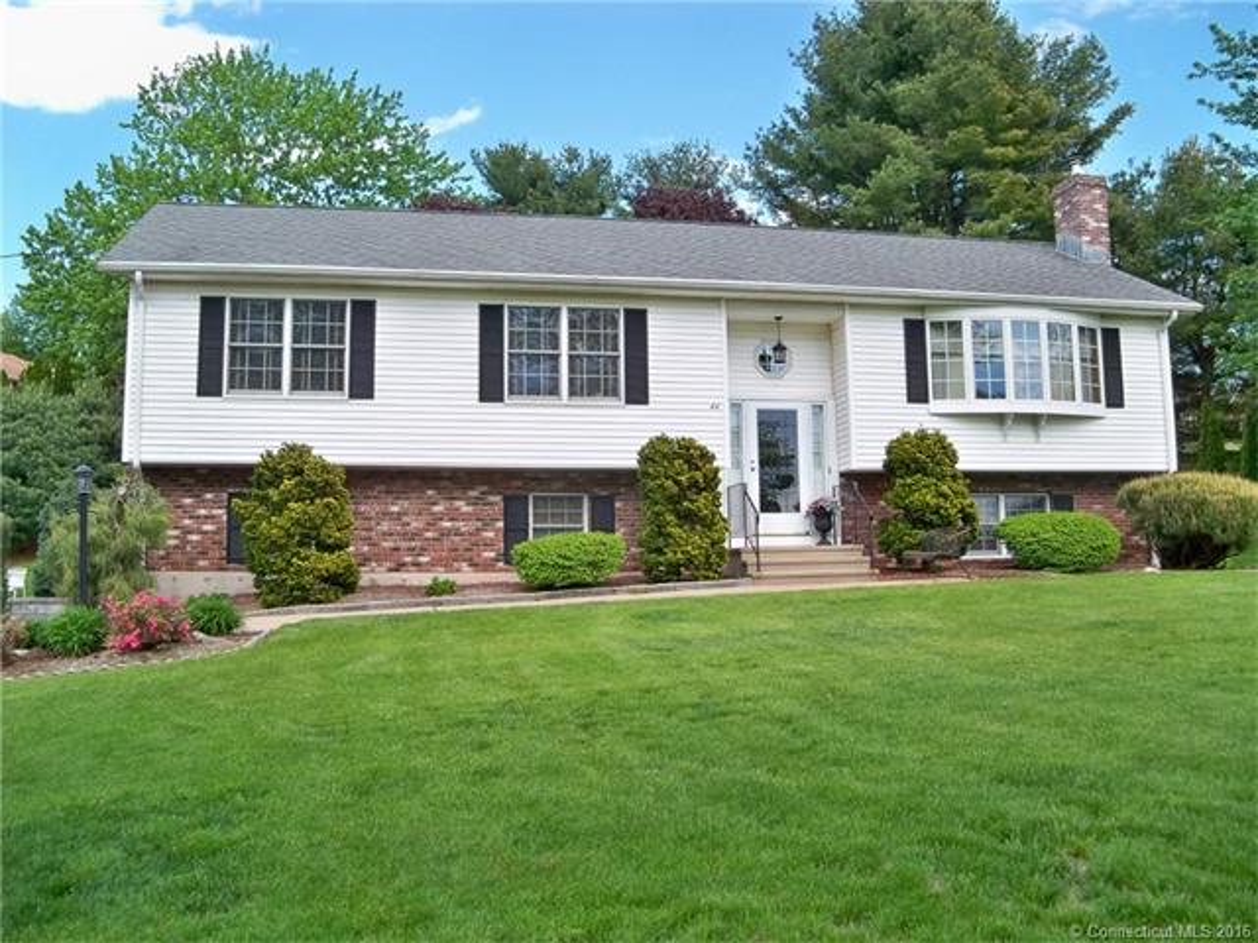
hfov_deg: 52.6
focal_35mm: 35
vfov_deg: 40.7
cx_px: 629
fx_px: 1272
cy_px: 472
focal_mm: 6.2
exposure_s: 1/200
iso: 64
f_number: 3.5
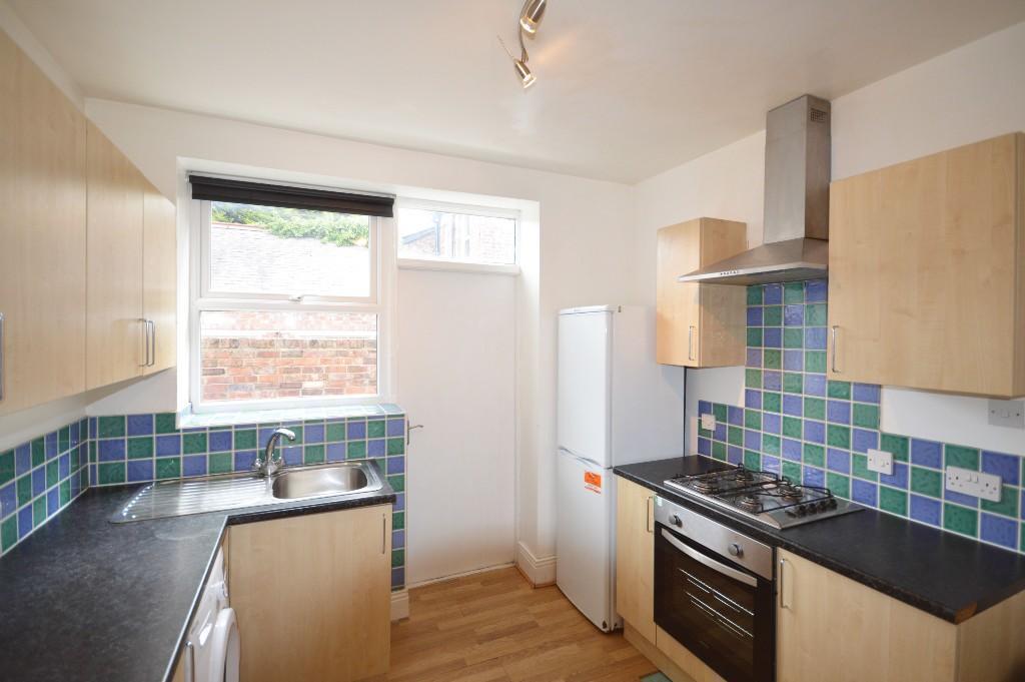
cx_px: 512
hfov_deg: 95.0
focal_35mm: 16
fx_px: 469
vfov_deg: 72.0
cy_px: 341
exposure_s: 1/80
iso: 400
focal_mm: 11
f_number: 4.2
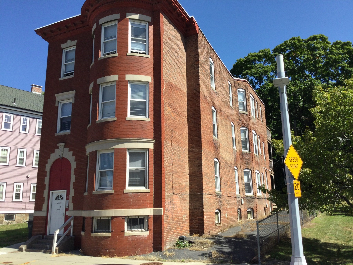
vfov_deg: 45.4
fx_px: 316
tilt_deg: +15.2
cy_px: 132
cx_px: 176
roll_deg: +0.2
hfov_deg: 58.4
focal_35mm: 31
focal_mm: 3.3
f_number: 2.4
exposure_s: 1/905
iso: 25
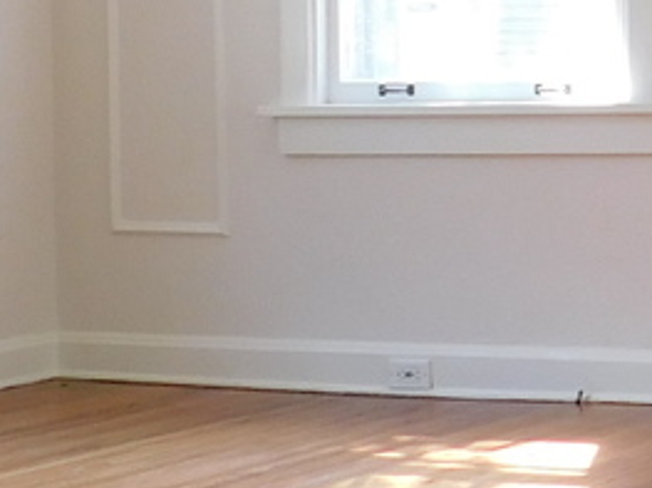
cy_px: -12
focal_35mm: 126
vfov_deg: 11.6
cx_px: 1205
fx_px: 2372
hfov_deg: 13.8
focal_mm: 4
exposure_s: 1/50
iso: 125
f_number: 3
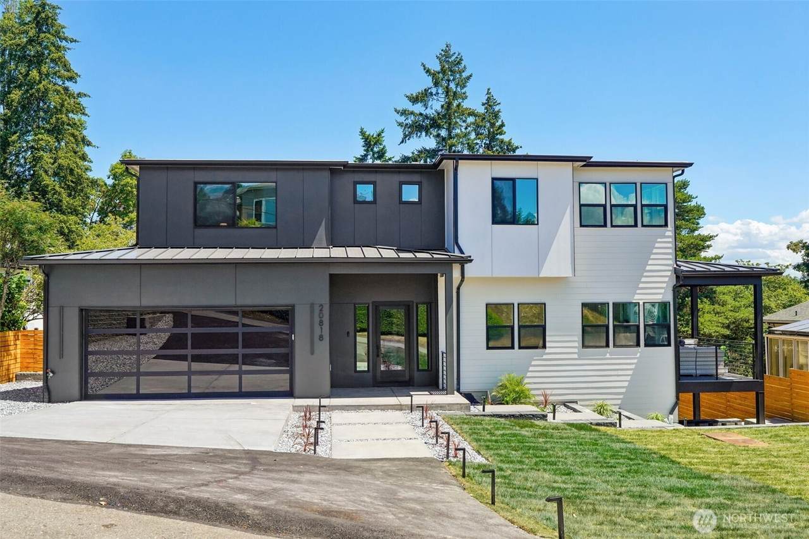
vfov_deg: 42.3
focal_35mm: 31
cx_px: 404
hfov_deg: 60.3
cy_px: 270
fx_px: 697
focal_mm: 31
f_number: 8
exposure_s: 1/800
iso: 400
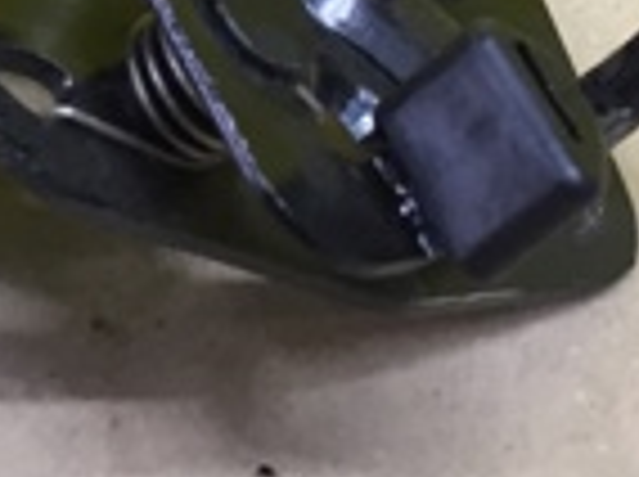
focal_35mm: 131
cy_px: -414
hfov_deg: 14.8
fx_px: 2414
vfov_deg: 10.5
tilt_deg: -27.5
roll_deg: -1.7
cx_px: -22
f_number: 2.2
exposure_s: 1/33
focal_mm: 4.15
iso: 50
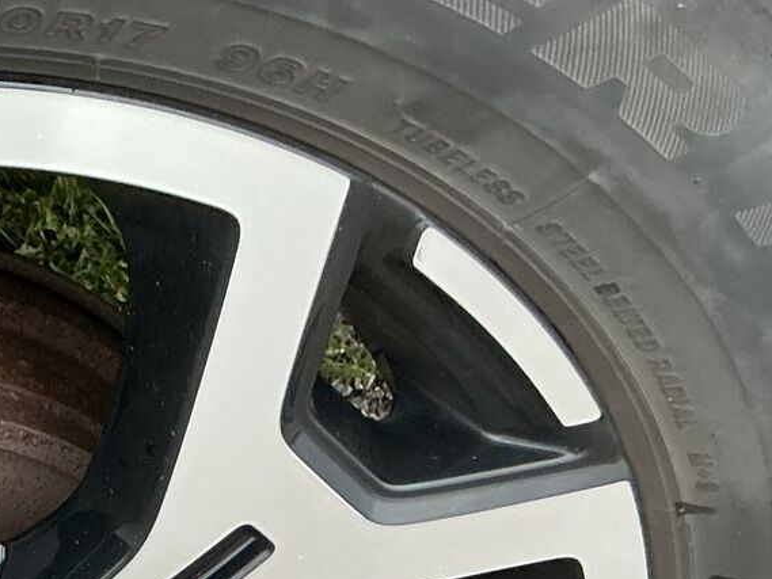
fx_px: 1941
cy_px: 705
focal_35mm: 87
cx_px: -88
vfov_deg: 16.3
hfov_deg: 21.3
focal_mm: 3
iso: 100
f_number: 1.8
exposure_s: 1/60
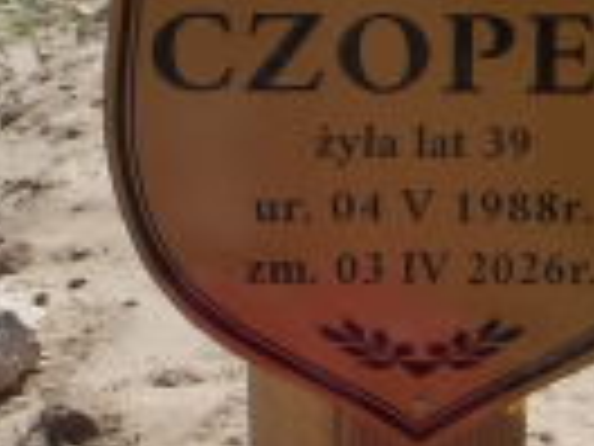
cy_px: 104
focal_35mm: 525
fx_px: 9009
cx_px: 400
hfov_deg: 3.8
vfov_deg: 2.8
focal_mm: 19.6
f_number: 6.6
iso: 100
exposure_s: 1/390
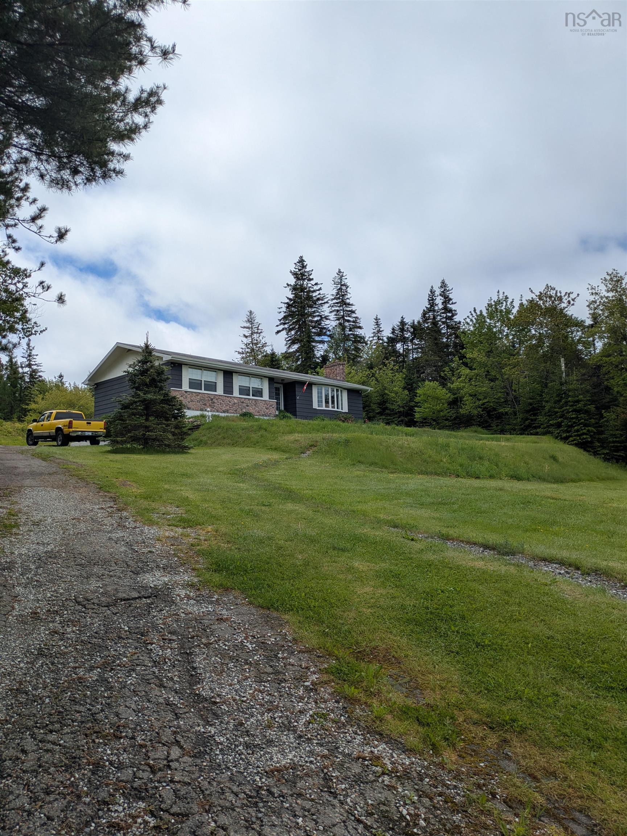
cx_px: 314
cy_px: 418
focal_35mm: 25
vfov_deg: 69.4
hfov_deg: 54.9
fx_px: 604
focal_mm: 5.43
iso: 53
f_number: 1.89
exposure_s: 1/4184
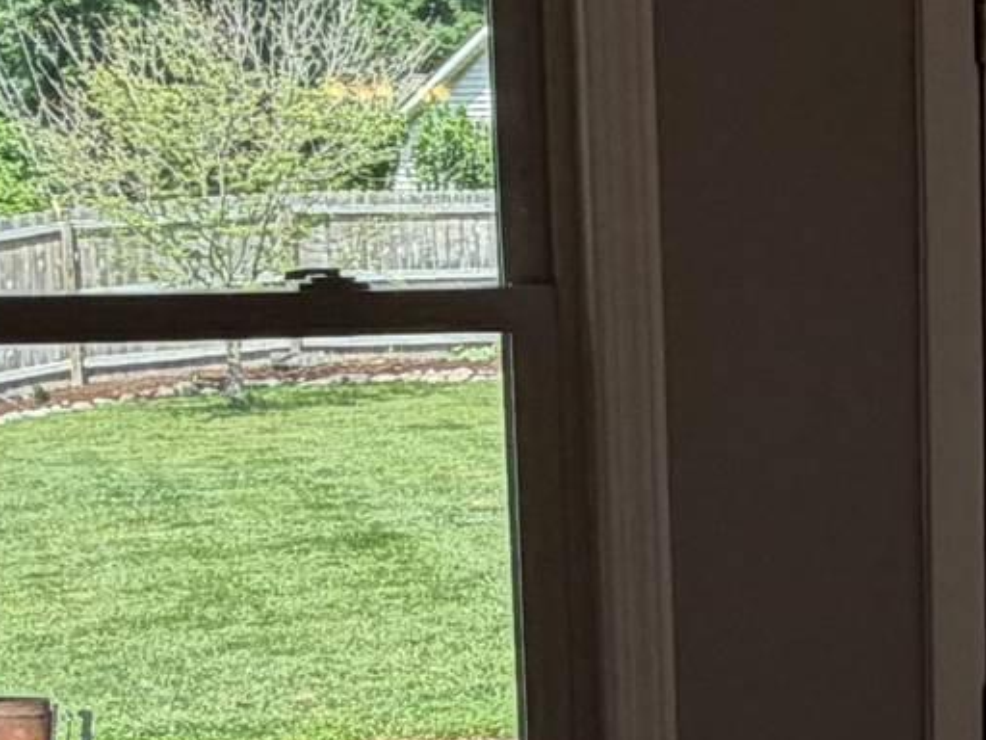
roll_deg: +0.3
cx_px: 1298
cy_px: 520
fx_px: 2393
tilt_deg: -9.0
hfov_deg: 21.1
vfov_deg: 17.5
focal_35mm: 84
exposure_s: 1/120
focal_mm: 2.22
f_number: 2.2
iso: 50
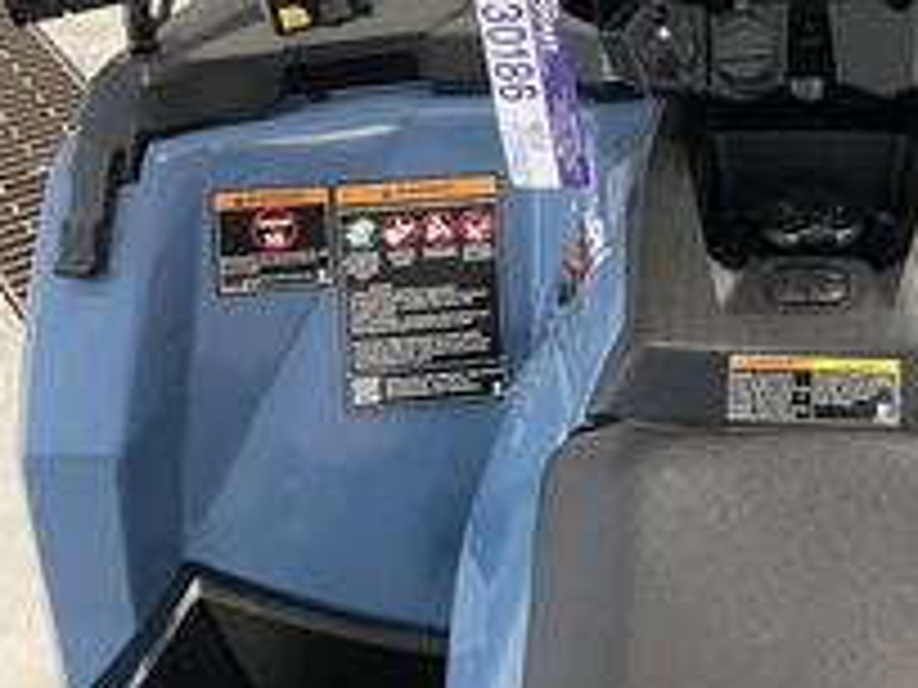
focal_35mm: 57
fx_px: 1512
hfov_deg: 31.9
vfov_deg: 25.3
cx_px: 850
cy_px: 162
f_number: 1.8
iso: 64
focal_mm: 3
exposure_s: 1/77
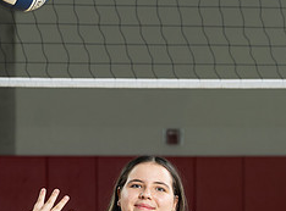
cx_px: 199
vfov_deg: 6.0
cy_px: 262
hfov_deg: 8.2
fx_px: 2006
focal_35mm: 244
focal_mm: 70
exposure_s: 1/125
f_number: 4
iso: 100
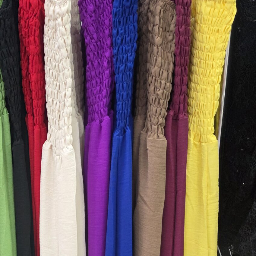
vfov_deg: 35.6
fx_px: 385
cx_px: 58
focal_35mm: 46
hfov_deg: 35.8
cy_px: 205
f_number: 1.7
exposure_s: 1/100
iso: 320
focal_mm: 6.3
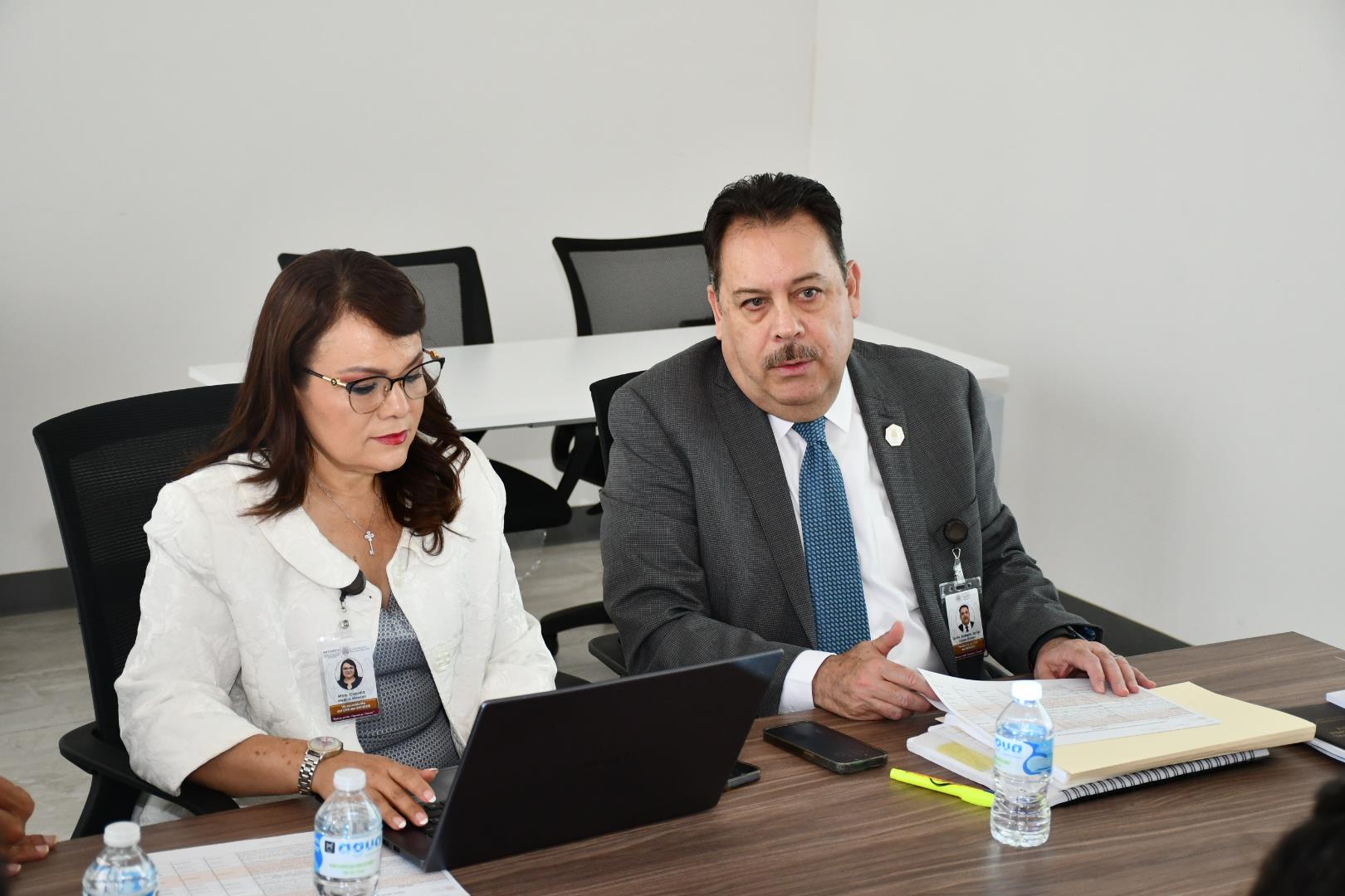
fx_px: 2503
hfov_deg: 30.1
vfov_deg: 20.3
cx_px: 672
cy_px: 448
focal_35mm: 67
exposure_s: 1/60
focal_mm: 45
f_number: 4.5
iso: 1100
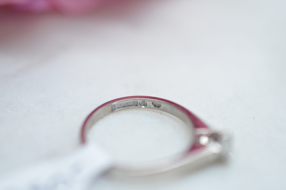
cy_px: 95
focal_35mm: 60
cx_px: 143
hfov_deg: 33.5
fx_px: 476
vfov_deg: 22.5
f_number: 4
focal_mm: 40
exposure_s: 1/1600
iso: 3200
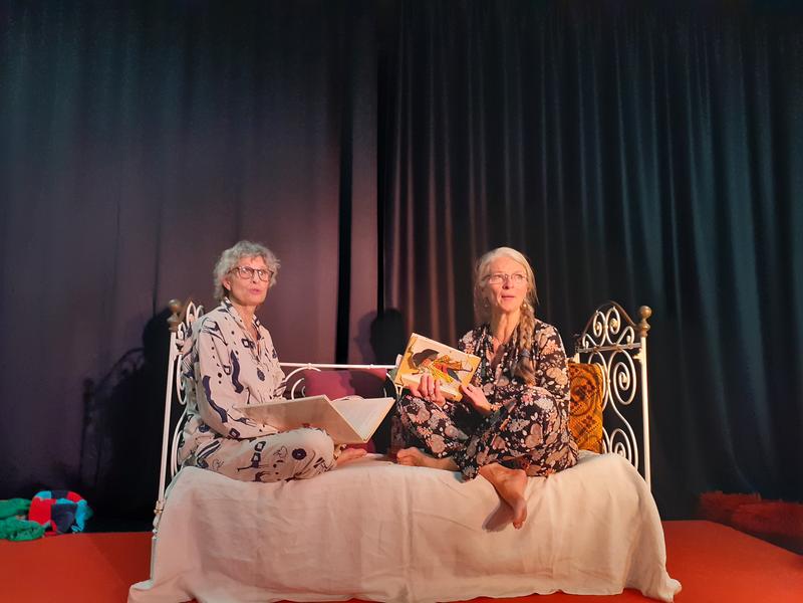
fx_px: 626
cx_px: 402
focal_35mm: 27
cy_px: 302
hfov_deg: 65.3
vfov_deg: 51.4
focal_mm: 3.6
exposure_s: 1/50
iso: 125
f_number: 1.9
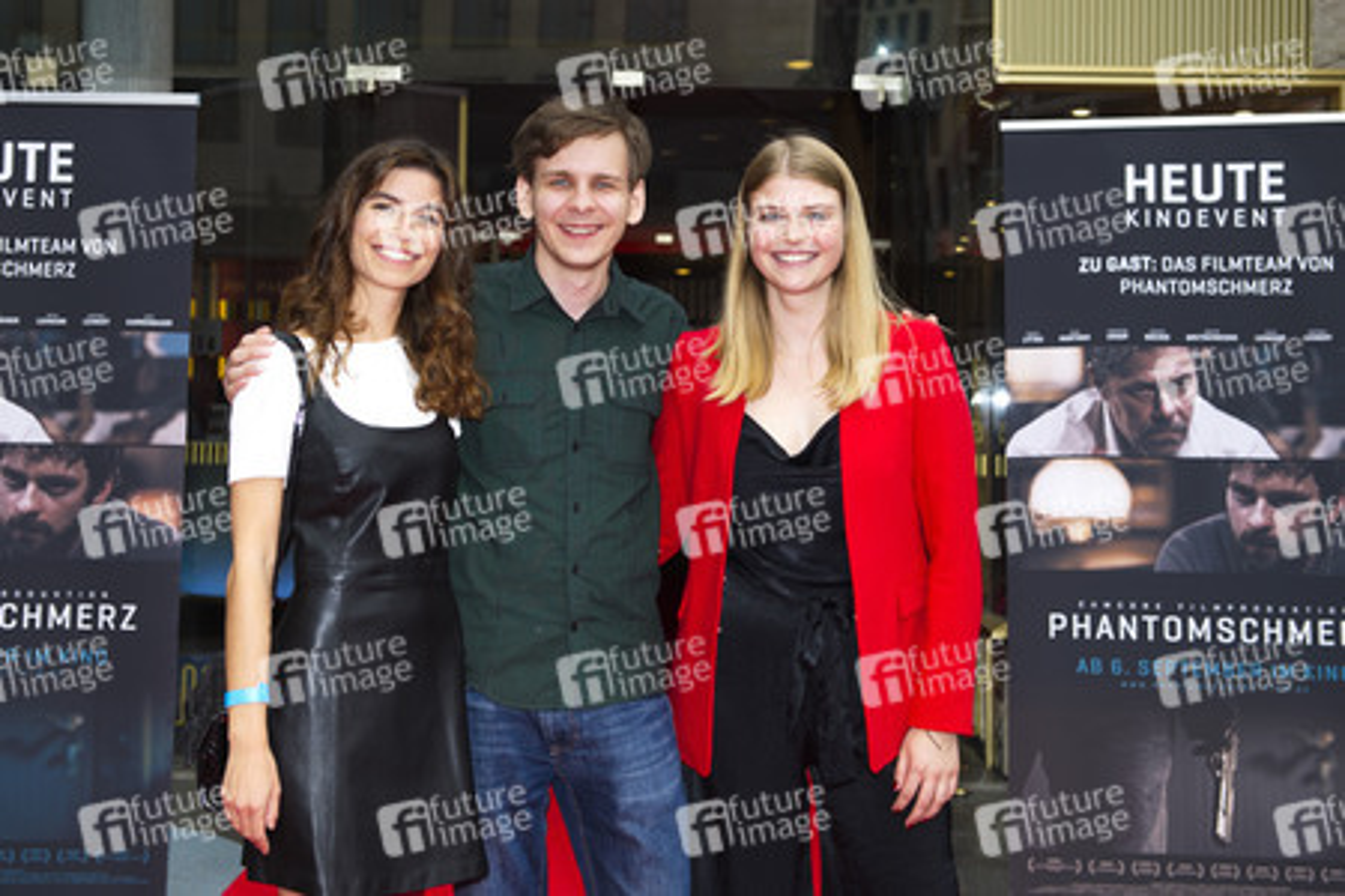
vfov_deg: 28.1
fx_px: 1793
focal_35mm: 48
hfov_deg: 41.1
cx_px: 672
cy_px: 448
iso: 250
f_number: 5
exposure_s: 1/200
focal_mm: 48
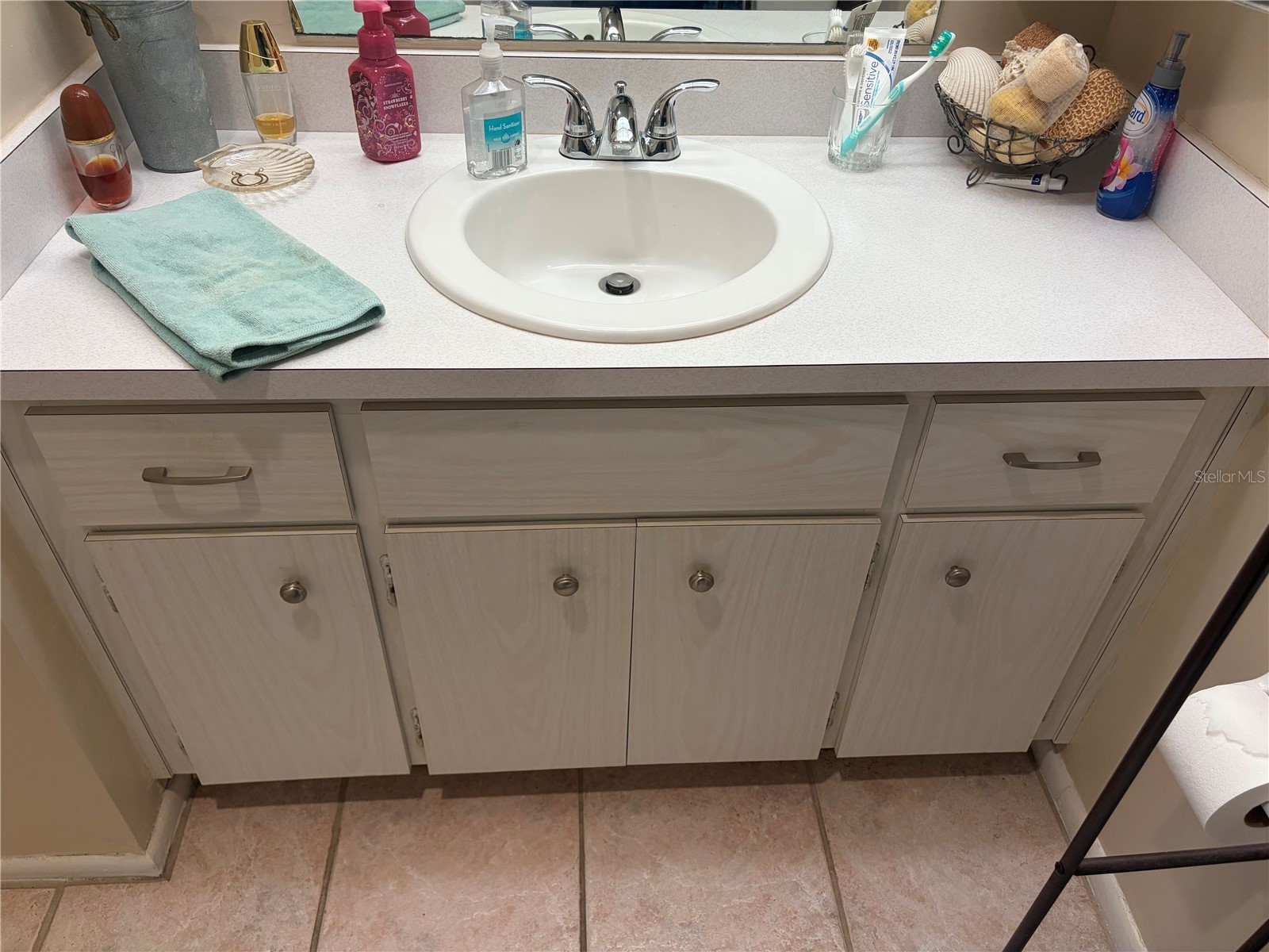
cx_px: 634
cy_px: 476
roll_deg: -2.1
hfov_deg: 67.3
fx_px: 953
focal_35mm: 26
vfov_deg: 53.1
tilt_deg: -40.4
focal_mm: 5.96
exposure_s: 1/120
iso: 125
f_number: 1.6
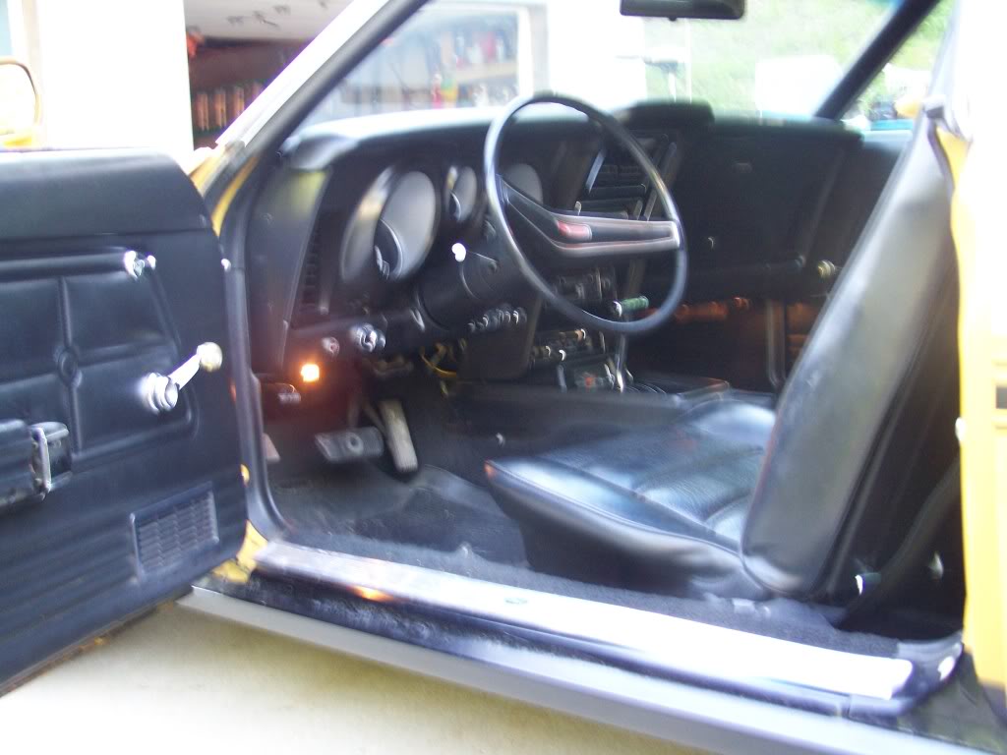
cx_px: 504
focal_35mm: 51
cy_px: 378
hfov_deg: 37.5
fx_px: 1484
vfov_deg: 28.6
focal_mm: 8.5
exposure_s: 1/13
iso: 160
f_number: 3
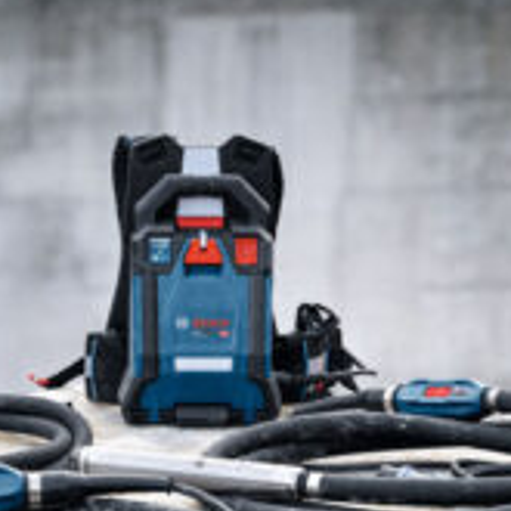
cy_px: 400
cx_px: 116
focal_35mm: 129
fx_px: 2154
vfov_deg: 13.5
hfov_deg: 13.5
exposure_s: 1/100
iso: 560
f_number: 7.1
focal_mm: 62
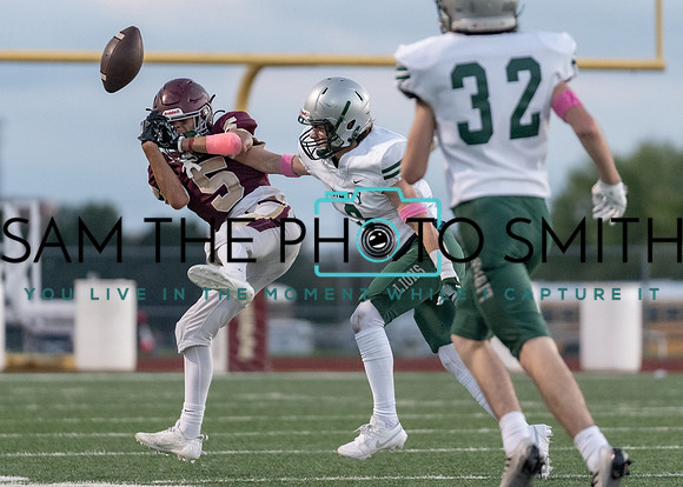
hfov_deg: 5.4
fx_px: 7246
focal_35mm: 374
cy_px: 174
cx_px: 328
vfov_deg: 3.9
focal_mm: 200
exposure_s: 1/1250
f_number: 2.8
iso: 3200
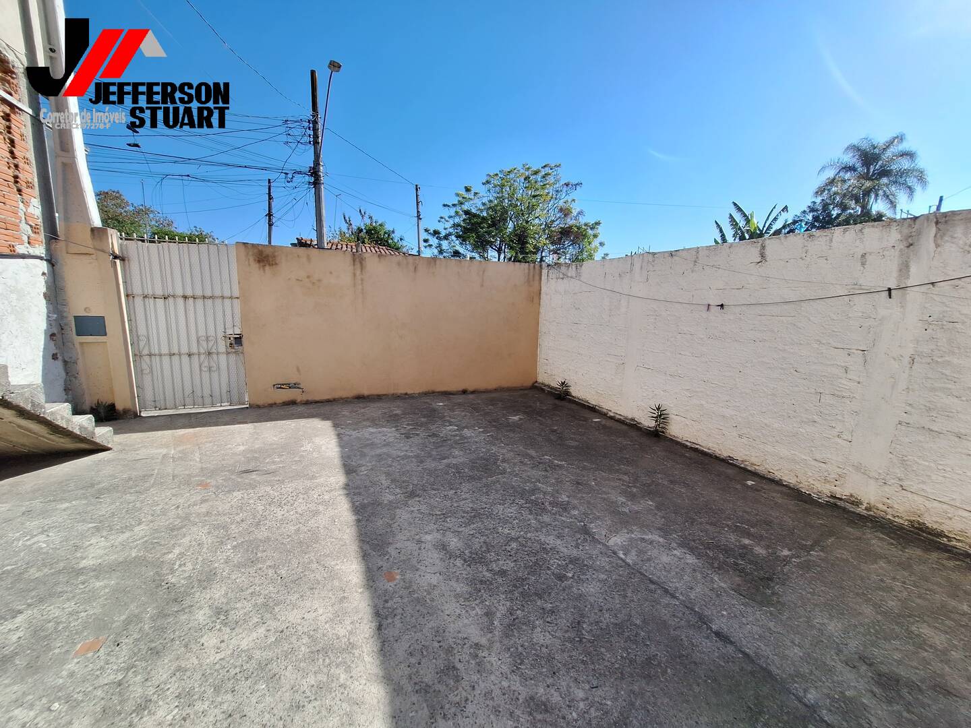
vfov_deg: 89.9
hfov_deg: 106.2
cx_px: 486
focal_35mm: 13
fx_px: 365
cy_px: 364
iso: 40
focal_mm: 1.74
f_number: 2.2
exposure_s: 1/2309
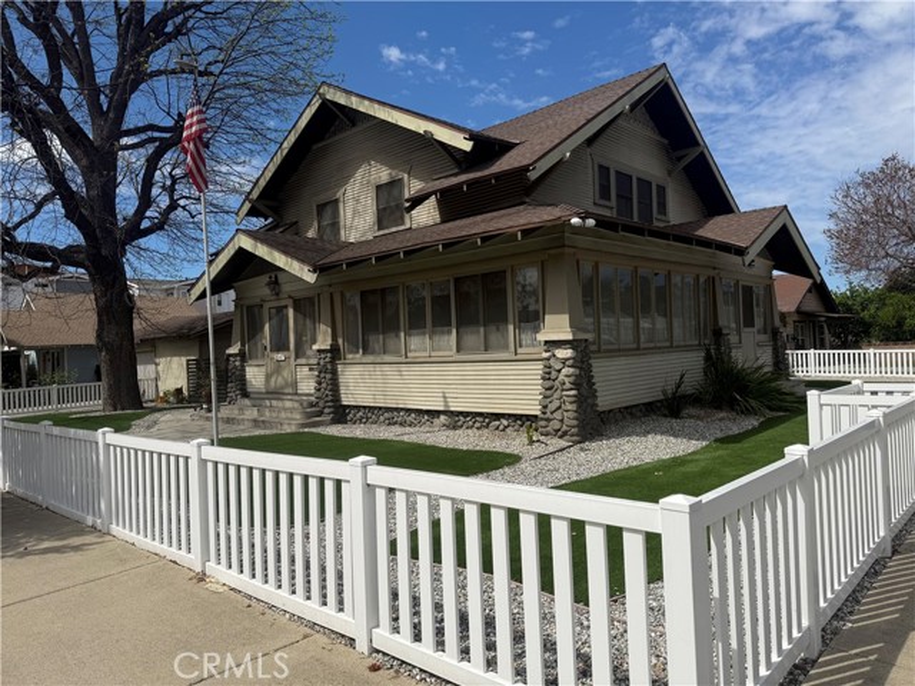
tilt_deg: +3.2
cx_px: 458
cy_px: 343
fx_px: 634
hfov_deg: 71.6
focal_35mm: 24
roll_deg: +1.1
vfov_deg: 56.8
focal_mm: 6.76
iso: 80
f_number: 1.78
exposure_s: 1/7353
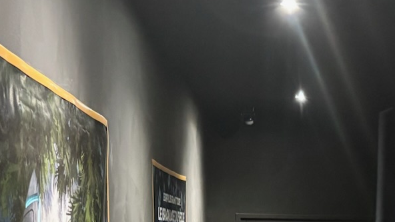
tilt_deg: -6.5
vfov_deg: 11.5
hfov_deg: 21.6
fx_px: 1026
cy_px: 387
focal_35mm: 98
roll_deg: -0.5
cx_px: 282
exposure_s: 1/30
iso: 640
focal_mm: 5.96
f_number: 1.6
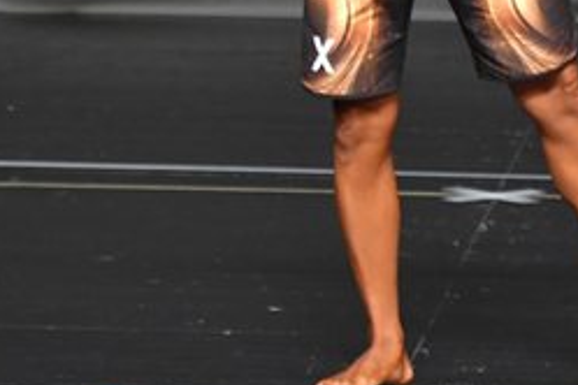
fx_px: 15717
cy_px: -137
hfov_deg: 2.1
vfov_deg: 1.4
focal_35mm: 979
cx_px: 498
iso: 2500
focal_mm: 210
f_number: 5.6
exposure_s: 1/400
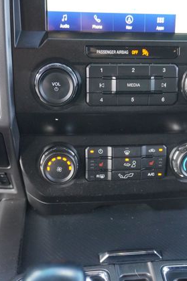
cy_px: 142
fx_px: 358
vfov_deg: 42.7
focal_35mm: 46
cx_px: 115
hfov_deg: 29.2
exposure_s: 1/160
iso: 2000
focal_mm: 20
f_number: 4
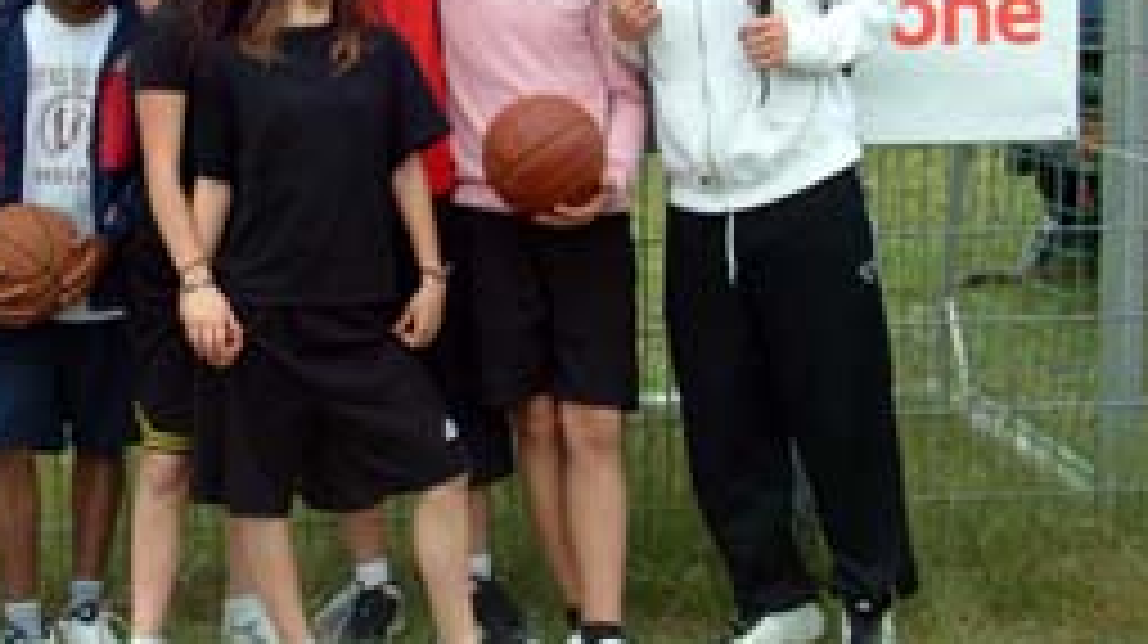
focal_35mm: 61
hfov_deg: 34.1
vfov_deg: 19.6
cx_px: 378
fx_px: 1856
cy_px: 176
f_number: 8
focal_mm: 22
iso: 400
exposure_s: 1/250
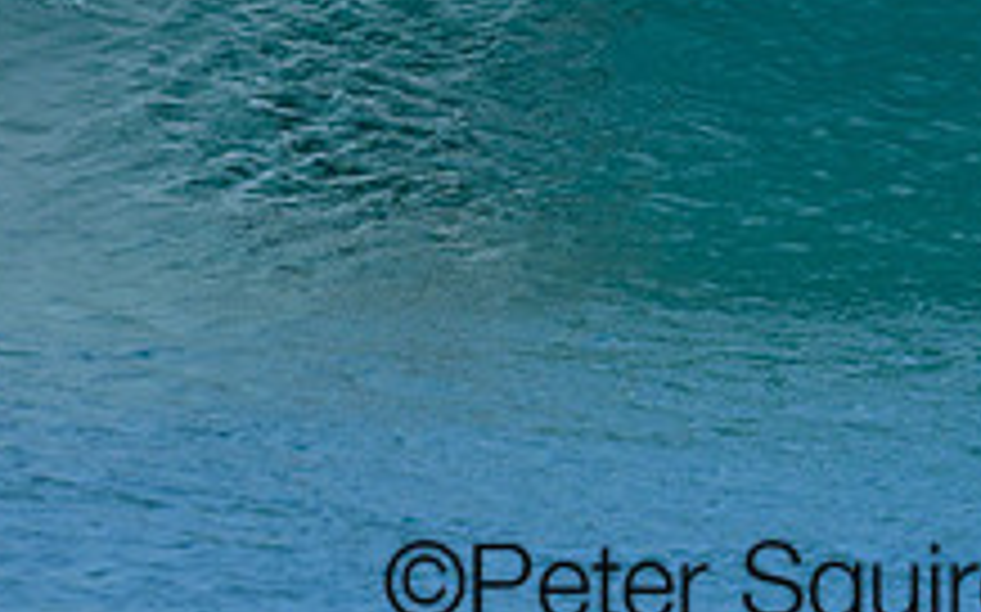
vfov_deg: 0.5
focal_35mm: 2812
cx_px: 348
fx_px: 75141
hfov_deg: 0.7
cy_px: -422
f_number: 6.3
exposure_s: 1/2000
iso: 400
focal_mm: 800
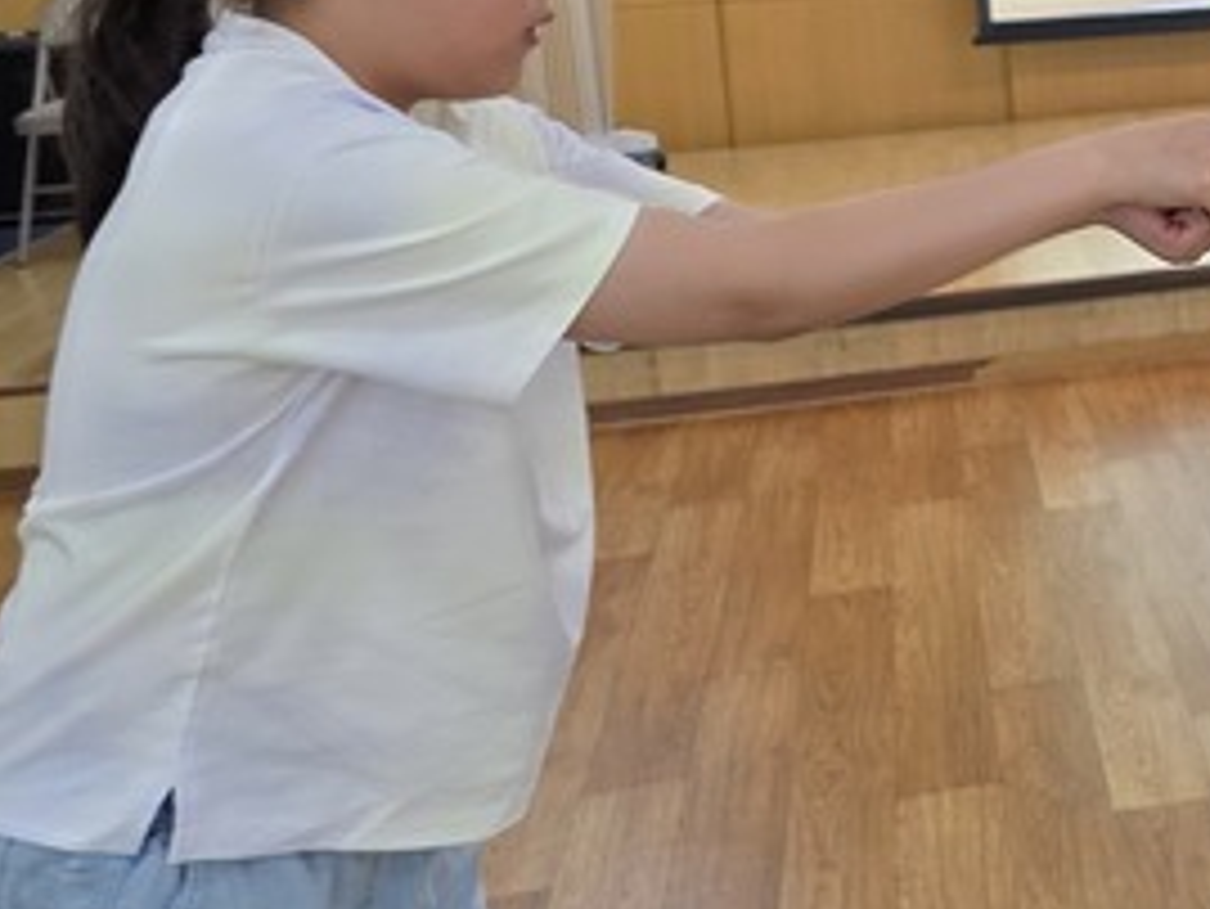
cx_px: 1482
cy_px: 180
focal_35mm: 57
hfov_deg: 28.9
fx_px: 1993
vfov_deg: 25.2
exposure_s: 1/120
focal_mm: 6.3
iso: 100
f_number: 1.7
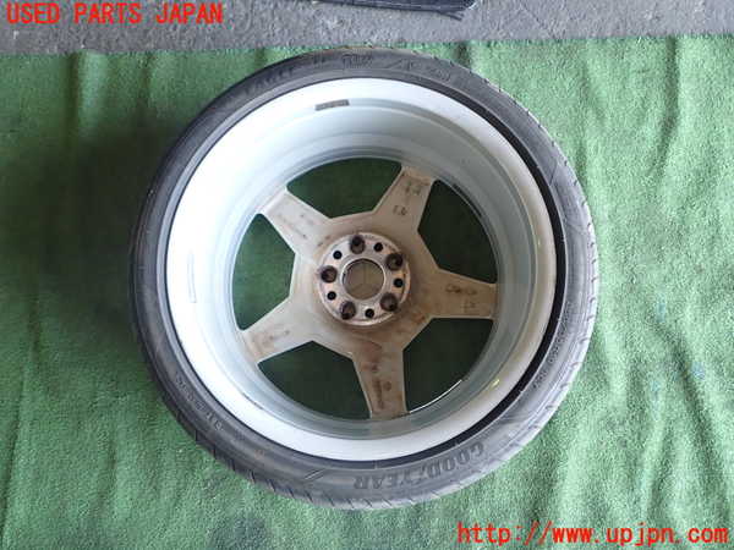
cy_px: 275
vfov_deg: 46.8
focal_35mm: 30
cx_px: 367
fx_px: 636
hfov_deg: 60.0
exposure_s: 1/60
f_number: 2.3
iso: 200
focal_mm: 5.4
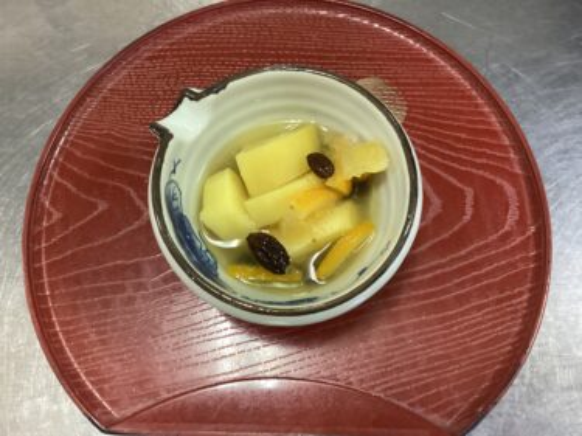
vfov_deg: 45.4
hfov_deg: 58.4
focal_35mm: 31
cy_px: 218
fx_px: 521
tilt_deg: -74.8
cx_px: 291
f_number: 2.4
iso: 320
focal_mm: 3.3
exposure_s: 1/40
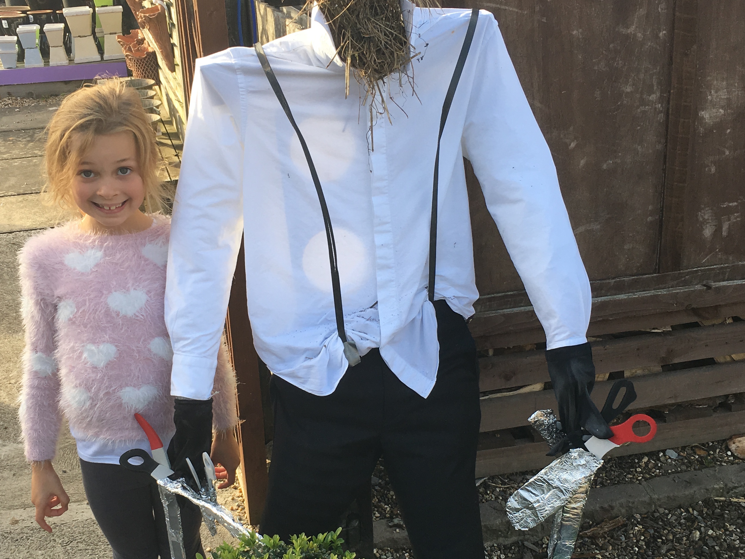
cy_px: 331
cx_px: 322
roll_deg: +2.4
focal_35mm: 46
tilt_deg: -24.9
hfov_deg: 41.2
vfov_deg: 31.4
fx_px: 990
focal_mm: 4.15
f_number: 2.2
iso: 25
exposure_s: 1/329
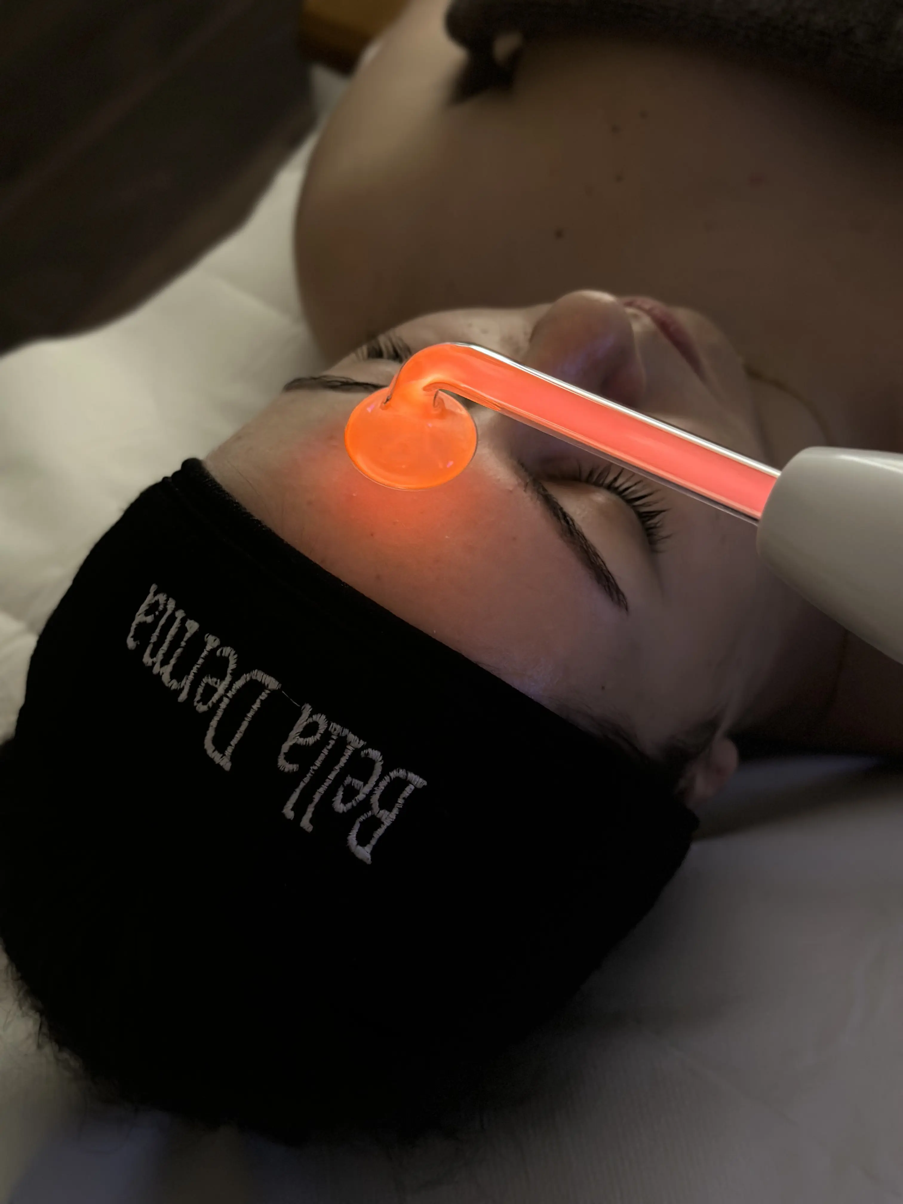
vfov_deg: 39.7
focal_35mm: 48
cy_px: 602
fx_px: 1670
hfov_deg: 30.3
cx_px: 452
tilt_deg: -55.2
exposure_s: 1/33
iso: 320
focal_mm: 6.86
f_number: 1.78
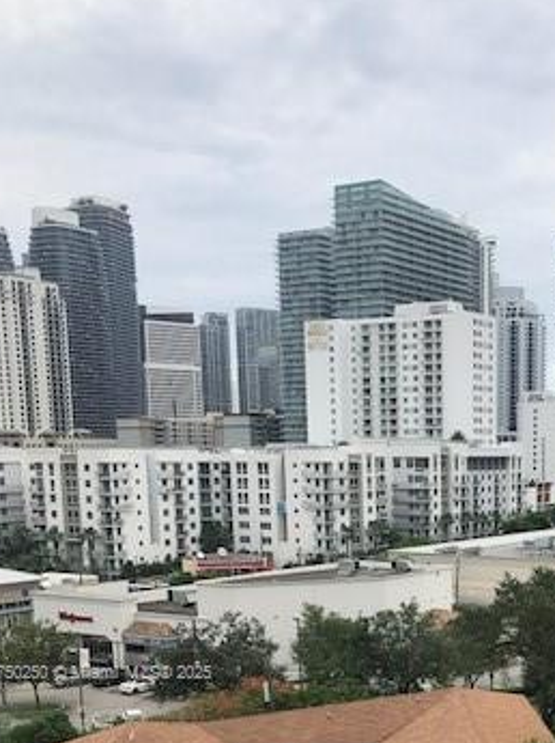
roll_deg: +2.1
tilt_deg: -9.2
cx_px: 482
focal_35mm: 52
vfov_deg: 34.7
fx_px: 1114
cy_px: 674
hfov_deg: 27.2
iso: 20
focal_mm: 3.99
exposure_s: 1/1277
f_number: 1.8
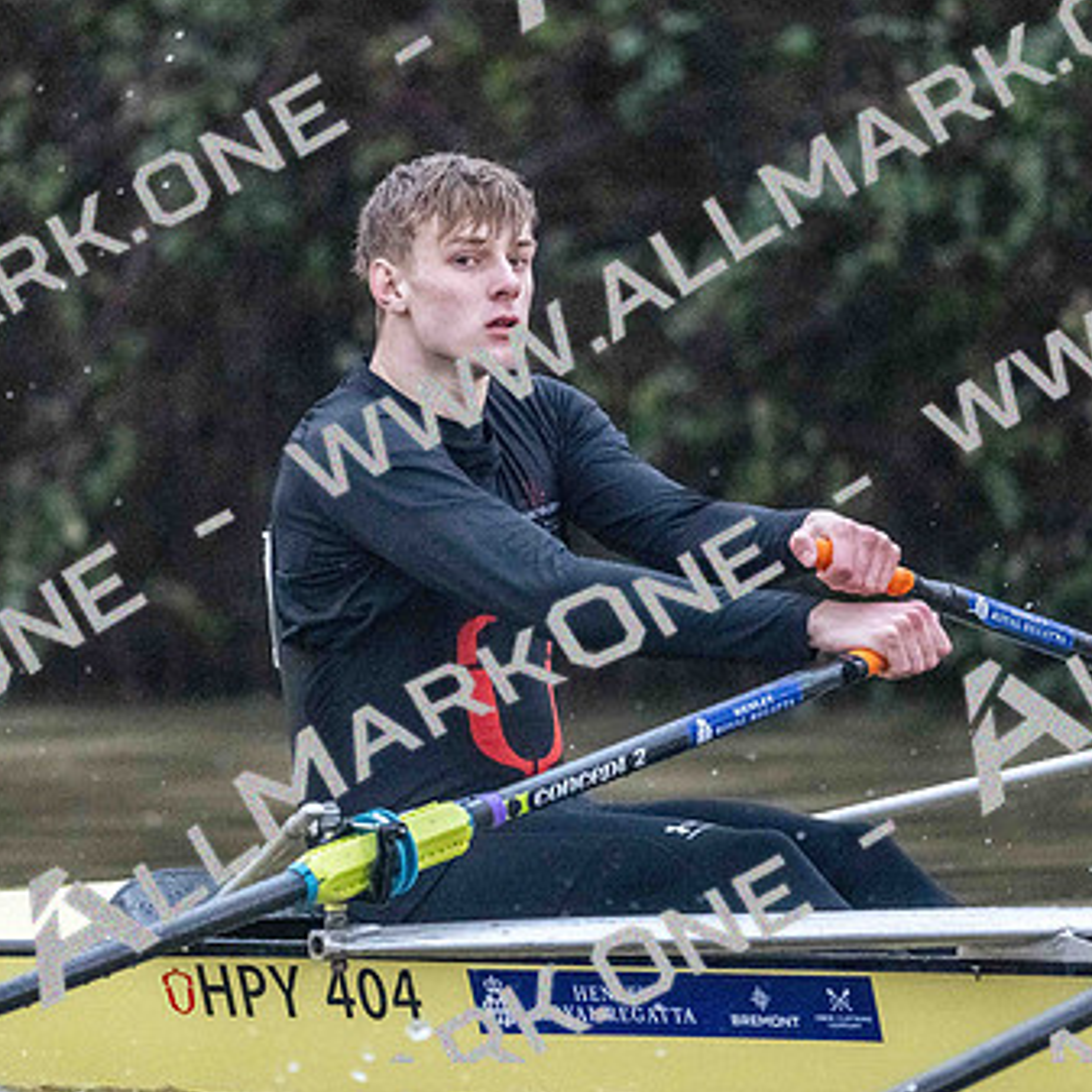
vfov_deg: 3.0
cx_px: 687
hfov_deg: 3.0
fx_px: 20915
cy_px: 507
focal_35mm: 586
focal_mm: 400
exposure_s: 1/1600
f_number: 4.5
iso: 25600
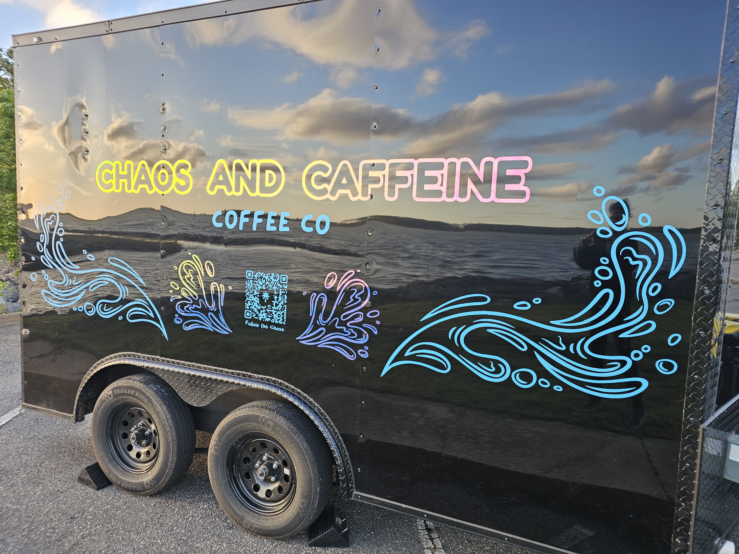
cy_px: 277
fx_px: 491
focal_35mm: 23
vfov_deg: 58.9
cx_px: 370
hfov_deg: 73.9
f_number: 1.7
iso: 64
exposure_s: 1/207
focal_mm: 6.3
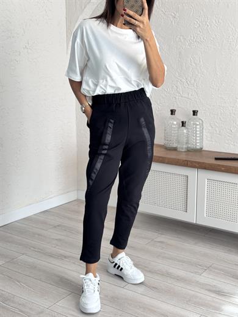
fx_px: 440
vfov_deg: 39.7
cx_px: 119
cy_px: 158
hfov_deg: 30.3
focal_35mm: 48
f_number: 1.78
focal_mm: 6.76
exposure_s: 1/149
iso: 50
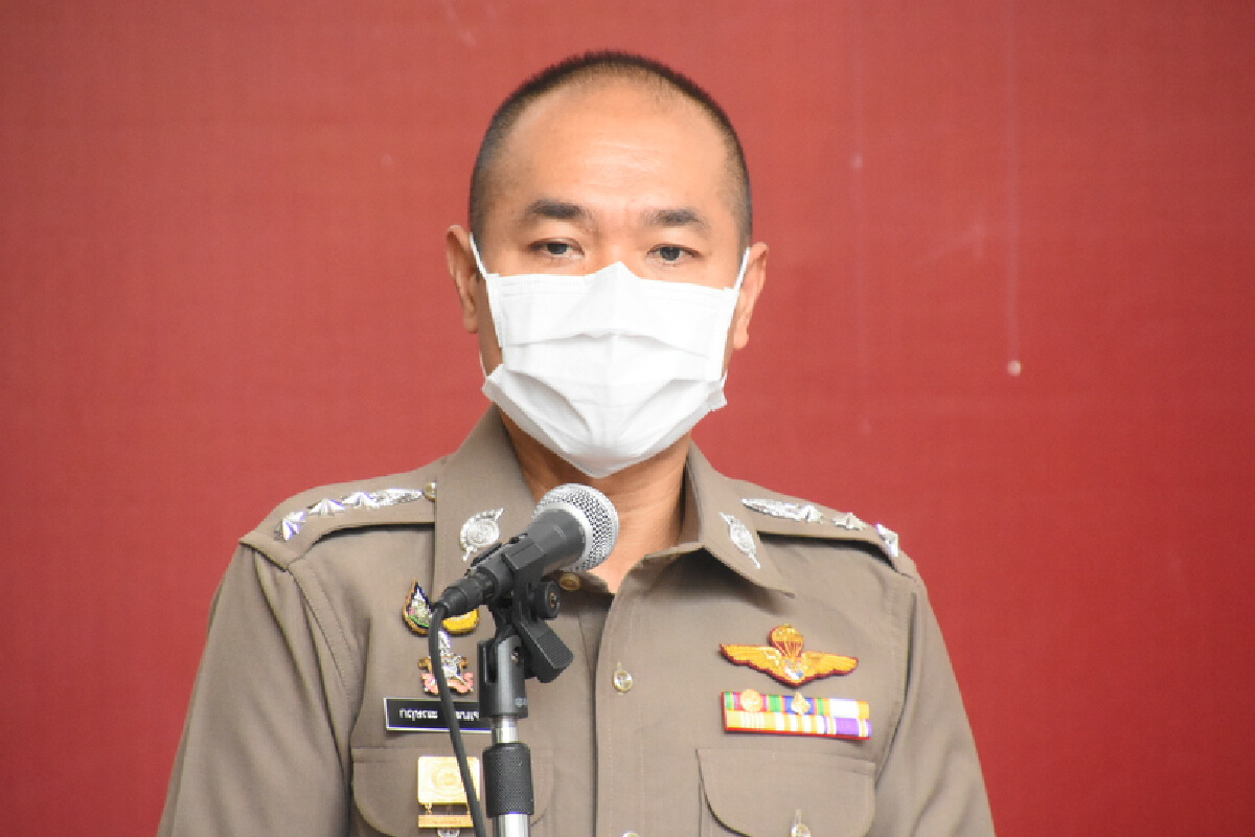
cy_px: 418
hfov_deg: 5.7
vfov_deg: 3.8
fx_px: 12549
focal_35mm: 360
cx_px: 628
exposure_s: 1/400
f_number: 6.3
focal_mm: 240
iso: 4500
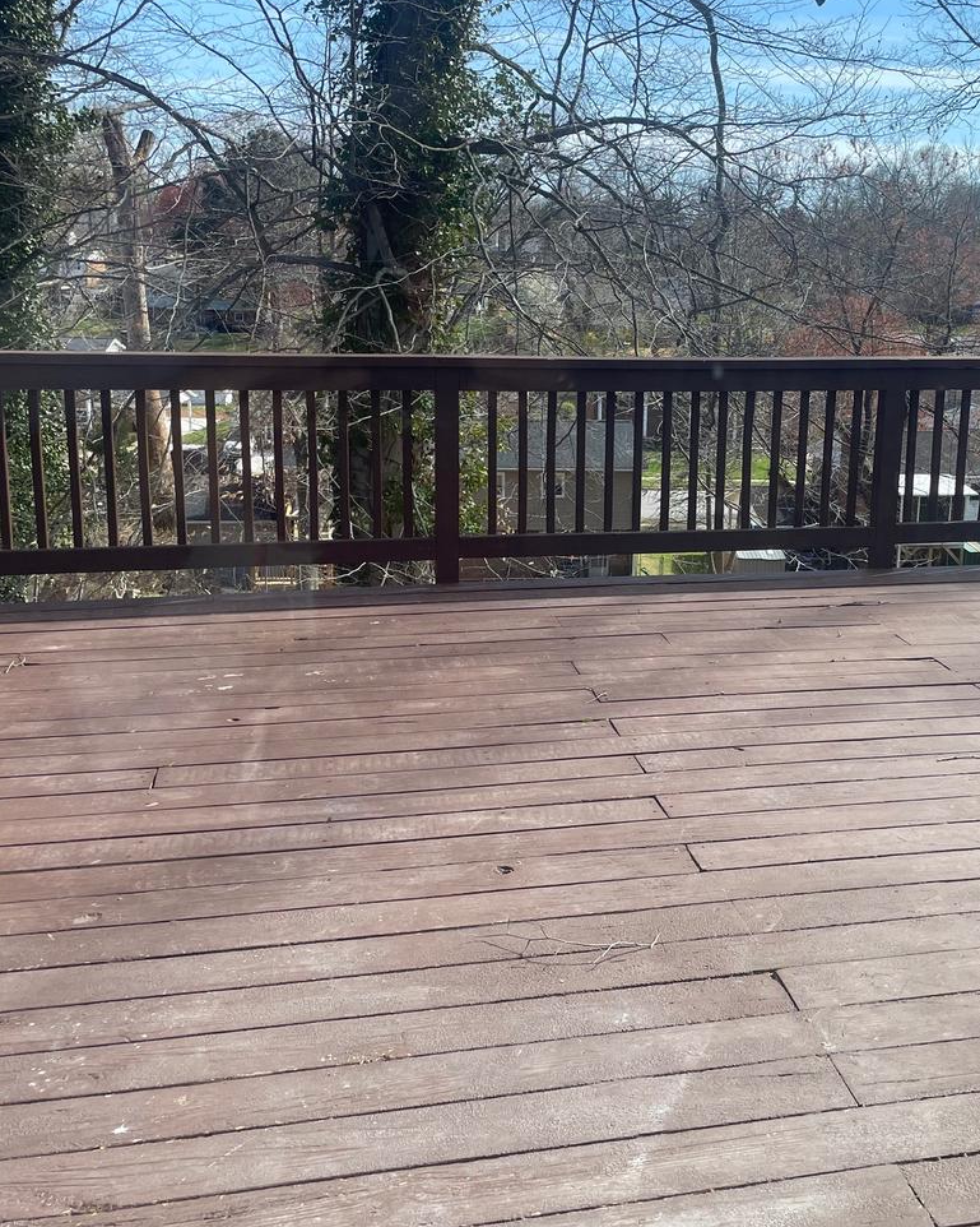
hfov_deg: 38.5
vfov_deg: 47.9
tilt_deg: -13.5
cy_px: 569
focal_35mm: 38
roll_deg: -1.8
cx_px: 683
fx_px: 1378
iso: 32
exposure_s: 1/1335
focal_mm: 4.2
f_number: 1.6
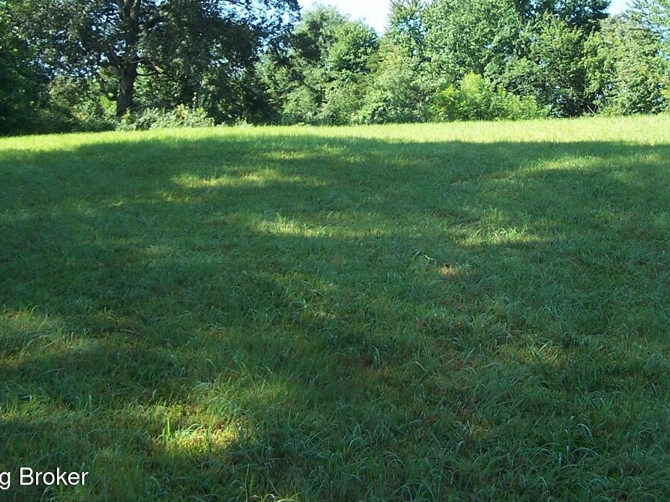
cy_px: 79
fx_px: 1277
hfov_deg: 29.2
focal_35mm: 66
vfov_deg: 21.9
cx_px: 442
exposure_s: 1/250
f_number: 2.8
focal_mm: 6.3
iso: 80
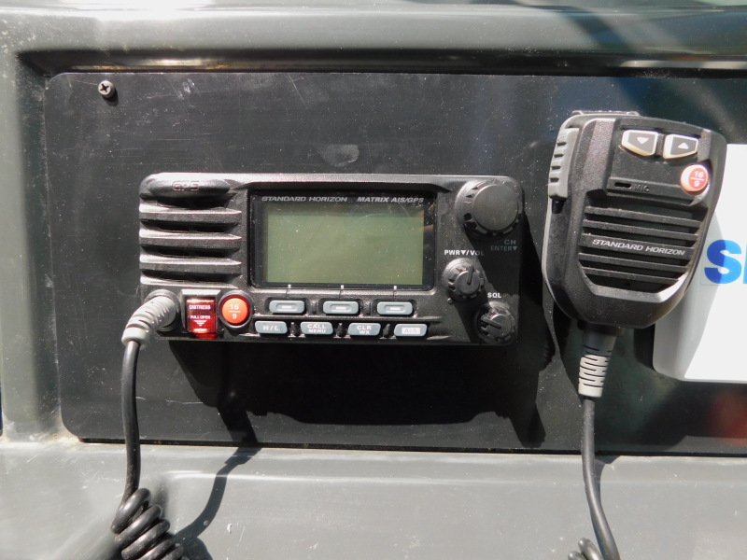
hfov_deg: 73.9
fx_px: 496
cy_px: 280
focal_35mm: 23
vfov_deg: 58.9
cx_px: 374
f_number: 3
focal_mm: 4
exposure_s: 1/400
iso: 125
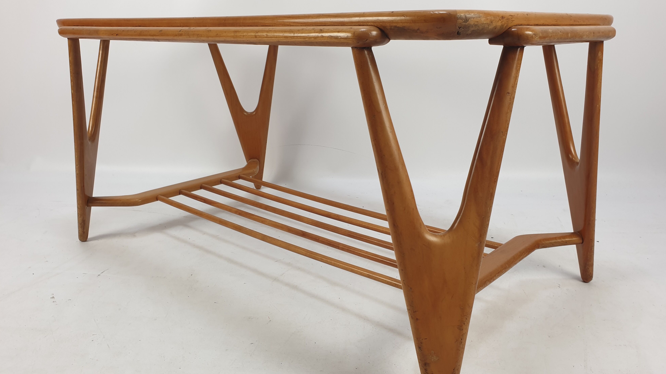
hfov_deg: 66.1
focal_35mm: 29
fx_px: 512
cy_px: 227
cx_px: 339
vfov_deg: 40.0
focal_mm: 4.3
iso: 64
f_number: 2.4
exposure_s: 1/100
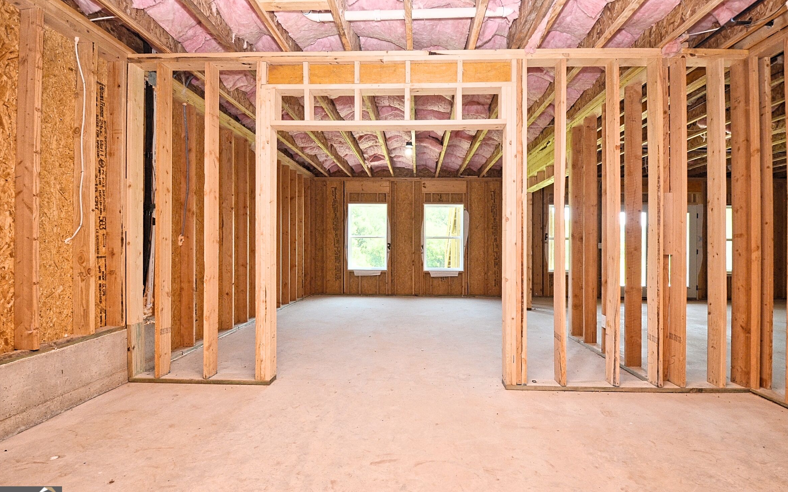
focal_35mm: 16
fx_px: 344
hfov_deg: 97.8
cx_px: 394
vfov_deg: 71.2
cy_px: 240
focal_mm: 10
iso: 400
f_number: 5.6
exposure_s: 1/60
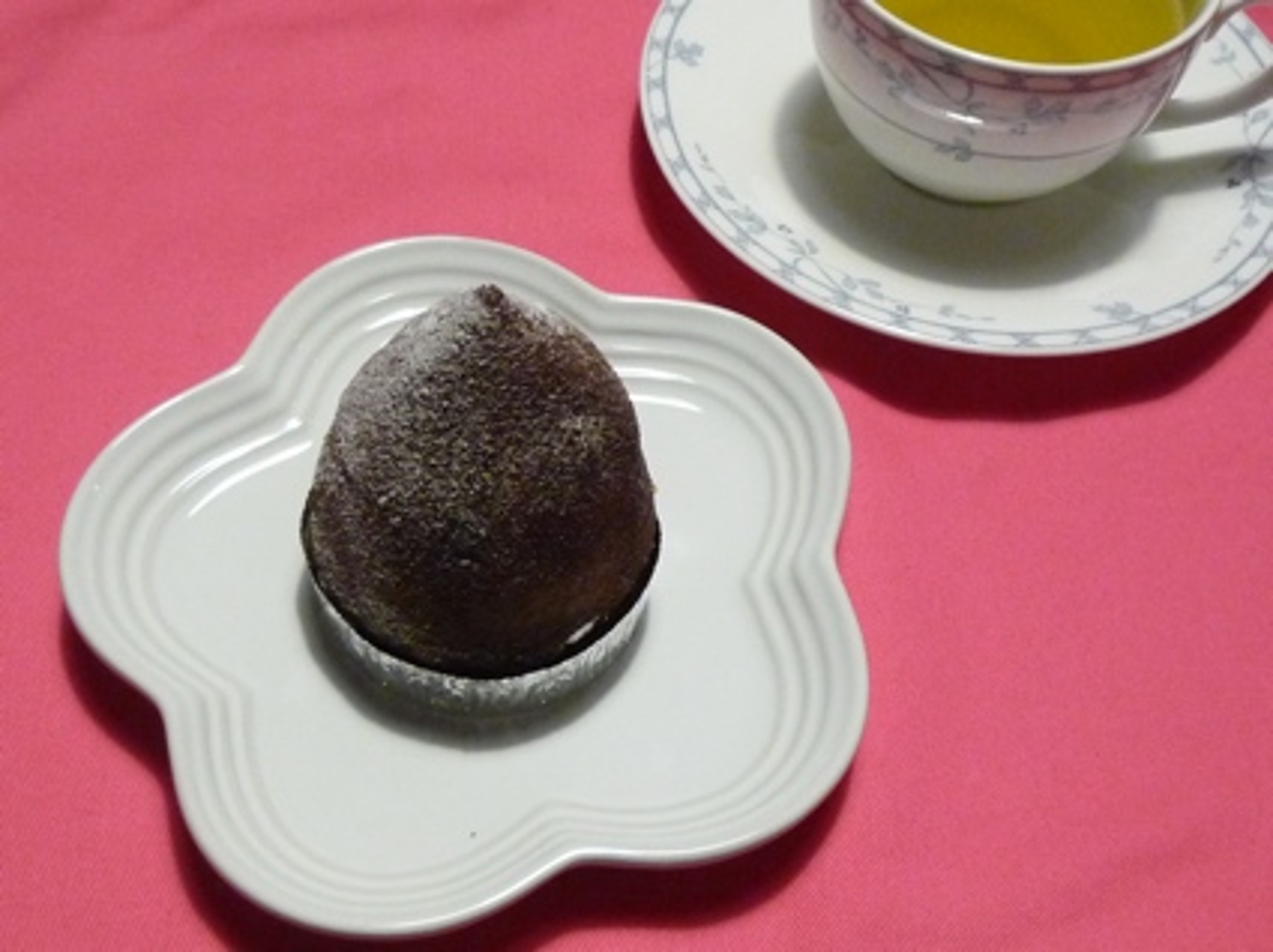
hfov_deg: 38.9
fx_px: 1800
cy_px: 476
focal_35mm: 49
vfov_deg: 29.6
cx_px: 636
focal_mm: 4.9
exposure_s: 1/20
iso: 400
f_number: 2.9
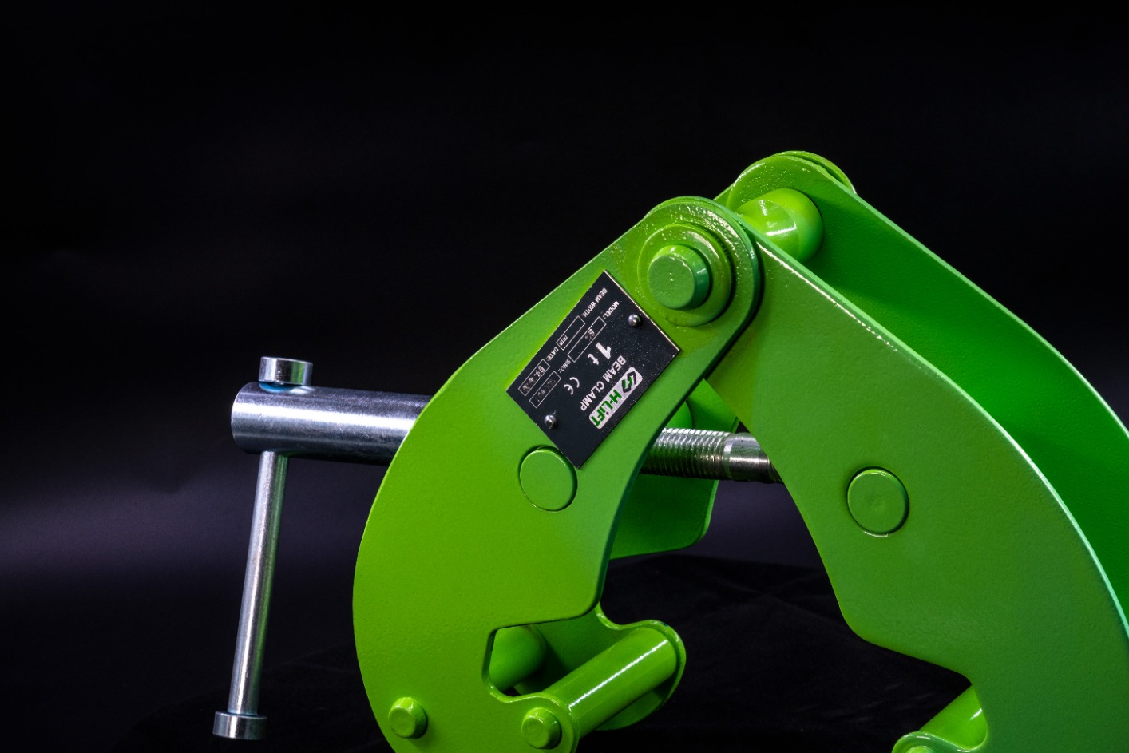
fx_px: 3105
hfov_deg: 20.5
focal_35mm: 99
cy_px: 484
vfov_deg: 13.8
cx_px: 739
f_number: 14
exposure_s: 1/50
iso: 100
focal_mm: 70
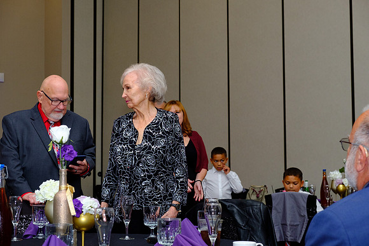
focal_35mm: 67
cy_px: 123
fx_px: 687
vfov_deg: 20.3
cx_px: 184
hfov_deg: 30.1
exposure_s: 1/160
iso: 1600
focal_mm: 44.4
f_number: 5.6
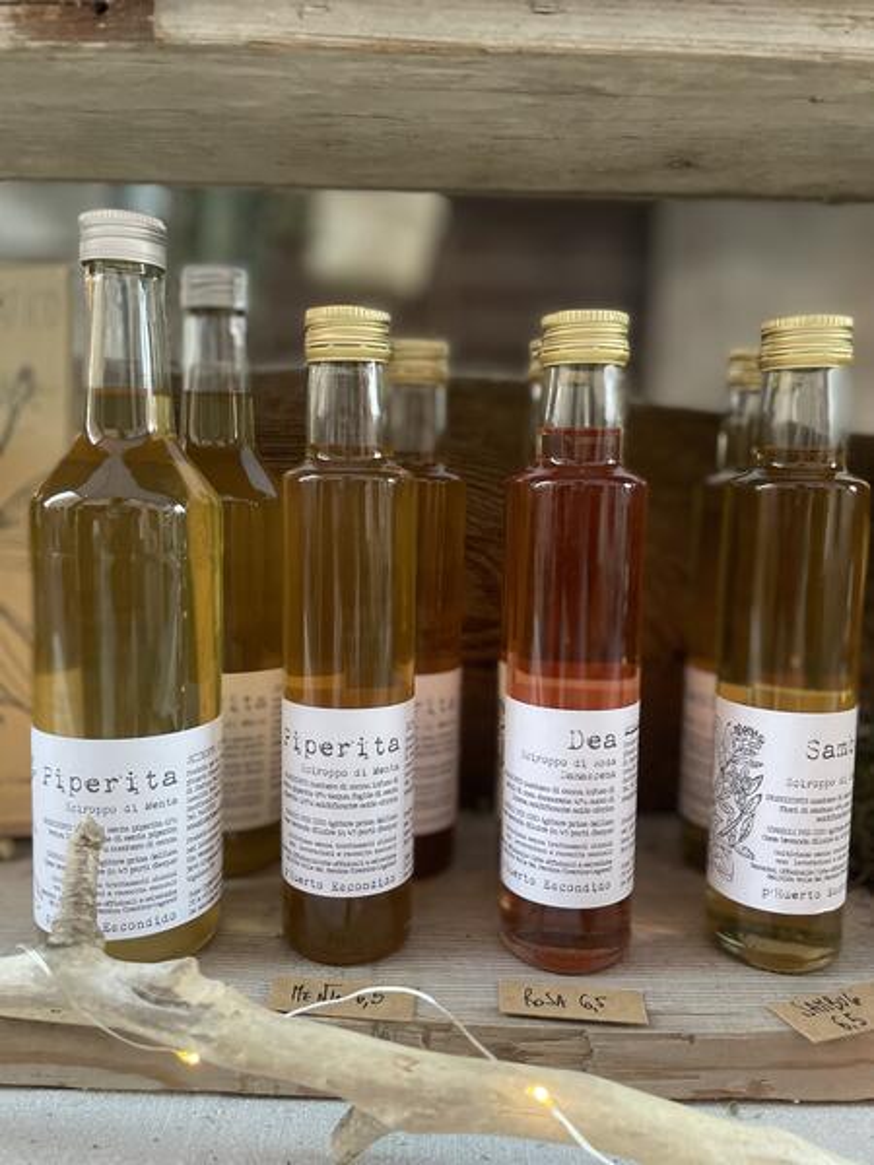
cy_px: 582
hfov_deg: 53.1
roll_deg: -1.6
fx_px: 875
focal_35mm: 26
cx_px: 437
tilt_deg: -8.4
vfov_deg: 67.3
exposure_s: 1/55
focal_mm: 4.2
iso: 500
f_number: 1.6
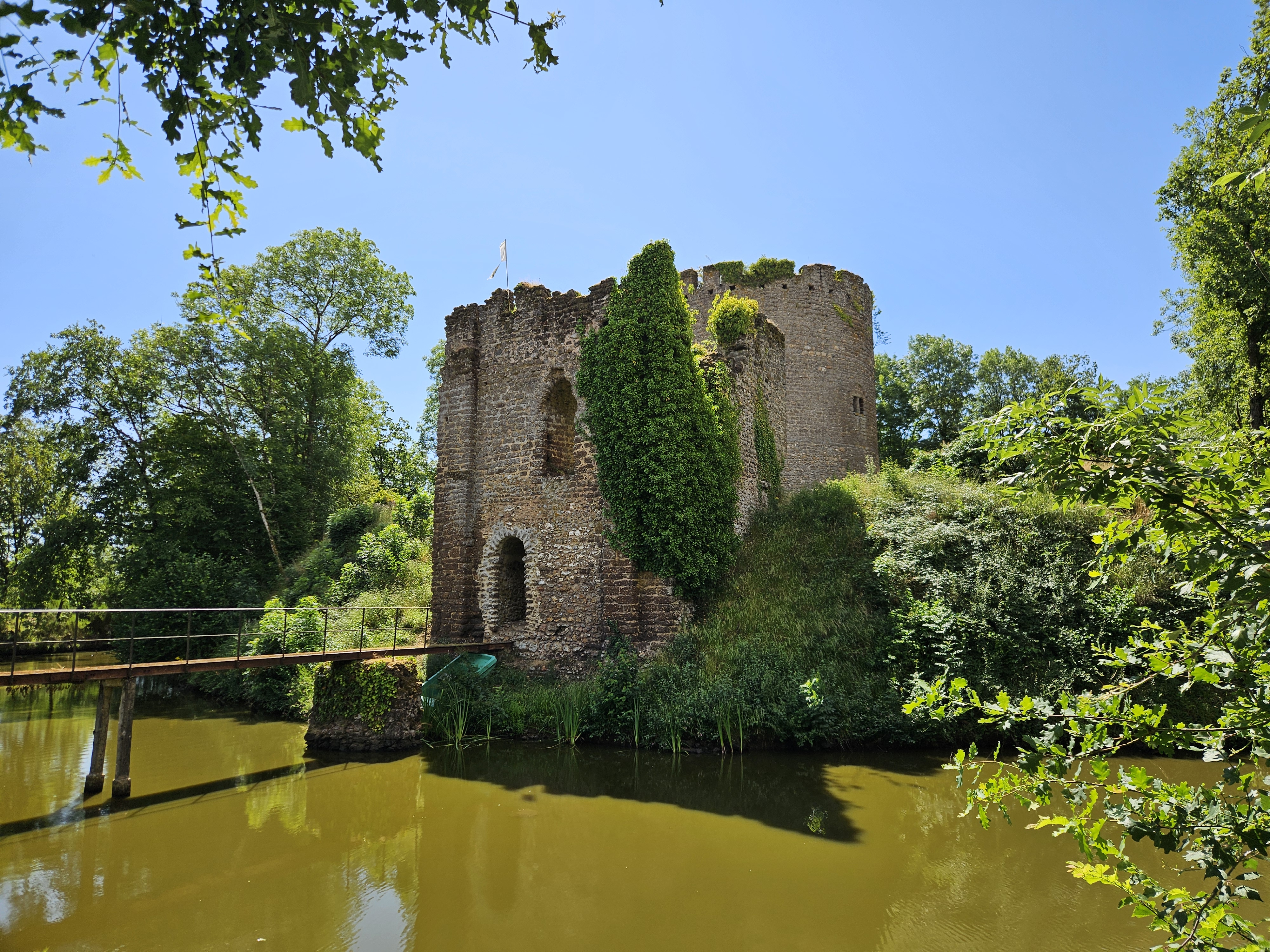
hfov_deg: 73.9
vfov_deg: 58.9
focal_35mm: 23
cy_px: 476
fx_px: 844
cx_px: 635
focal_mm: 5.4
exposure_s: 1/1457
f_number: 1.8
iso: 25
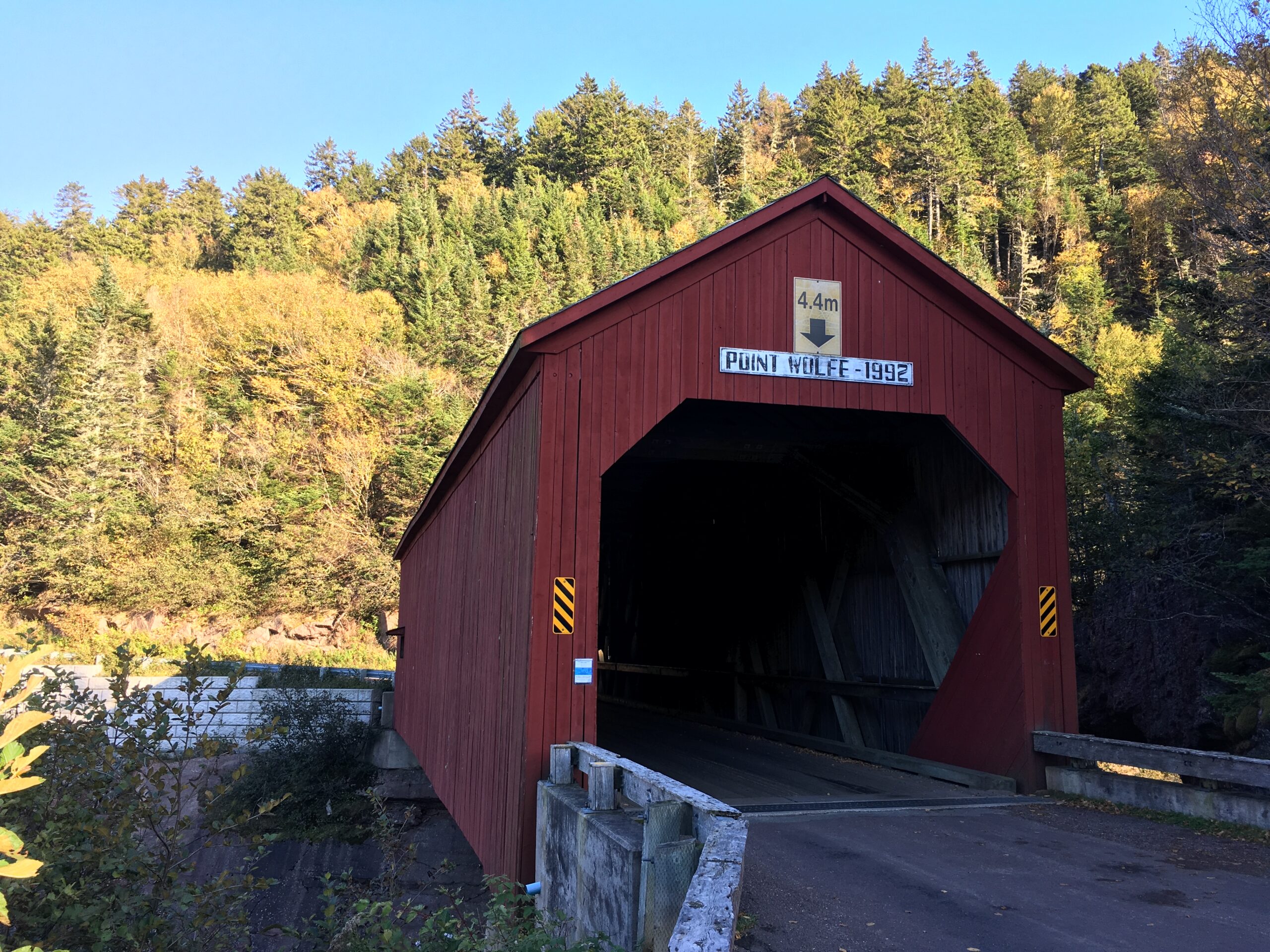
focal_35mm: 29
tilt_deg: +9.7
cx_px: 635
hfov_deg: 61.7
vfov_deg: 48.2
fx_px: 1064
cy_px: 476
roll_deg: -0.2
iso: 25
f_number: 2.2
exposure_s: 1/206
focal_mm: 4.15
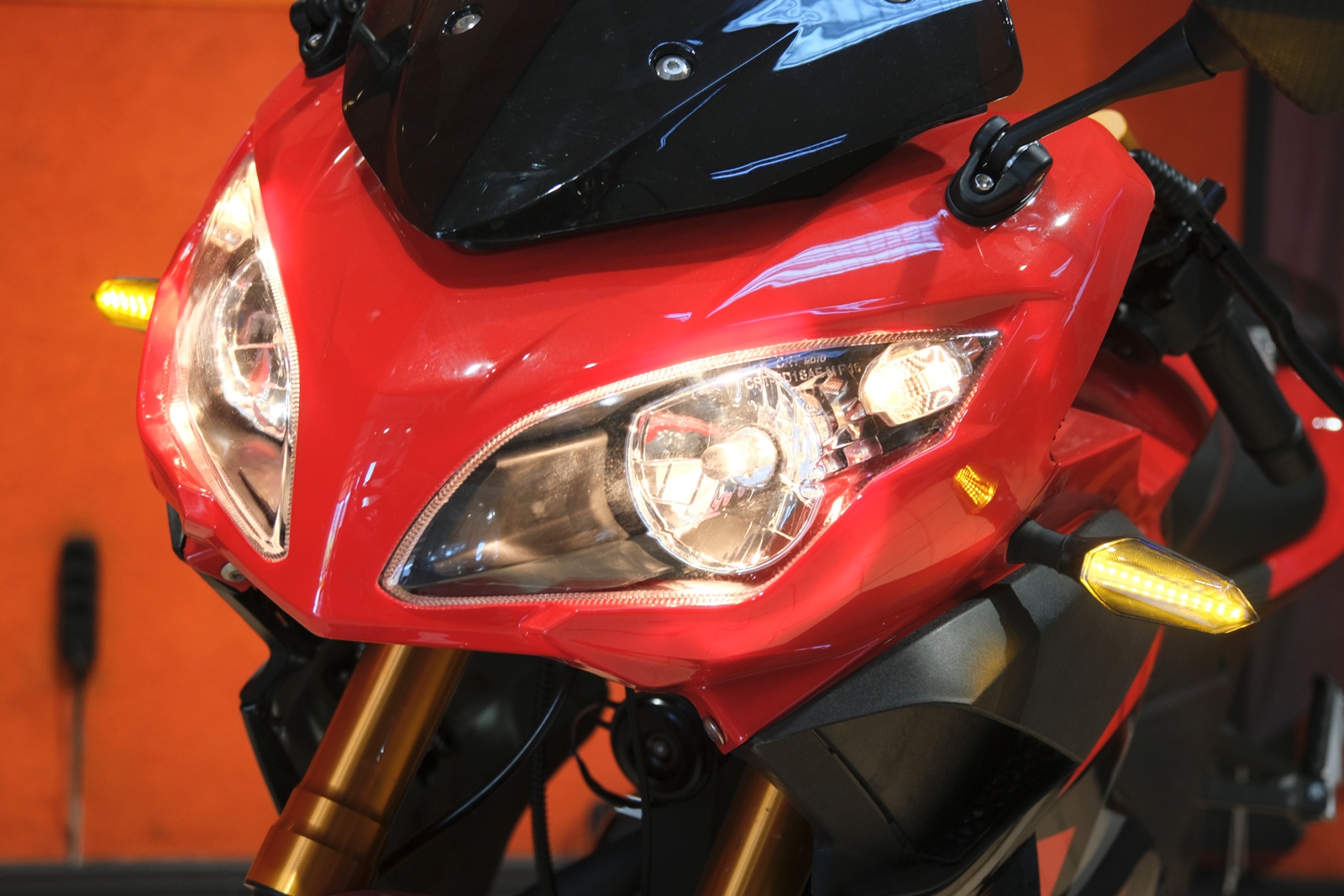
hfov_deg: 32.4
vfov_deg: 21.9
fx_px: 2315
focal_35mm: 62
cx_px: 672
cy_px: 448
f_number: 4
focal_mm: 41.1
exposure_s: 1/100
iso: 800
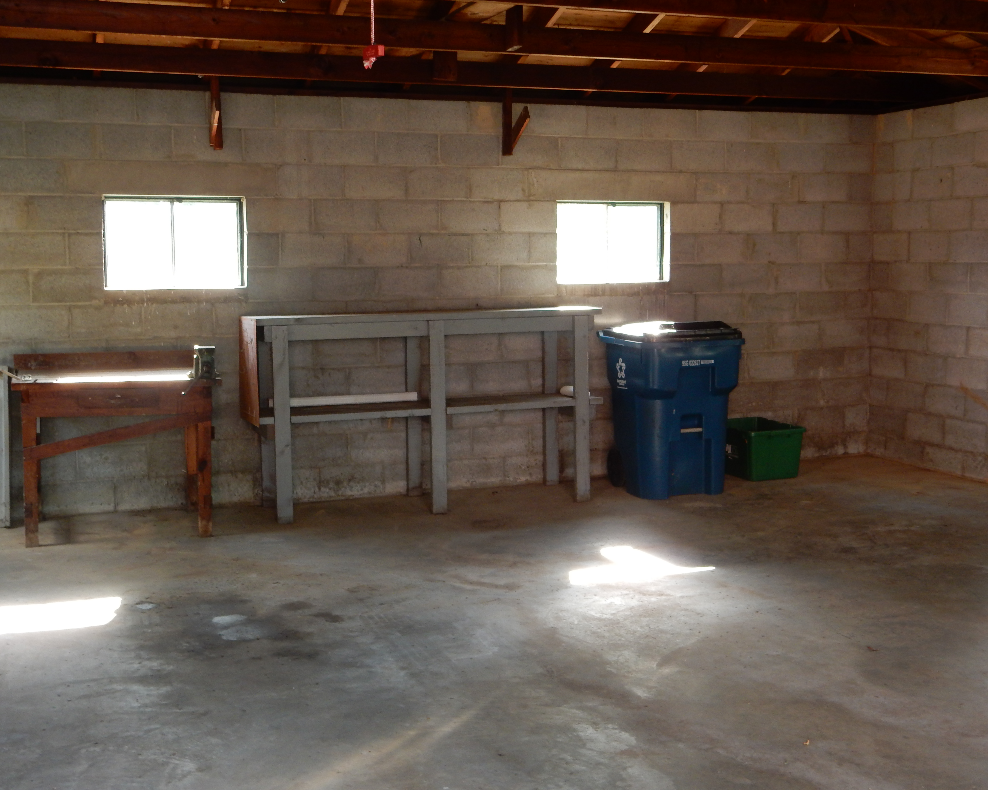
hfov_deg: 41.2
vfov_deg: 33.4
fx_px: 1316
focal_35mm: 45
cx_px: 495
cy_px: 397
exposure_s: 1/30
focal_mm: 7.6
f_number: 4.2
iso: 200
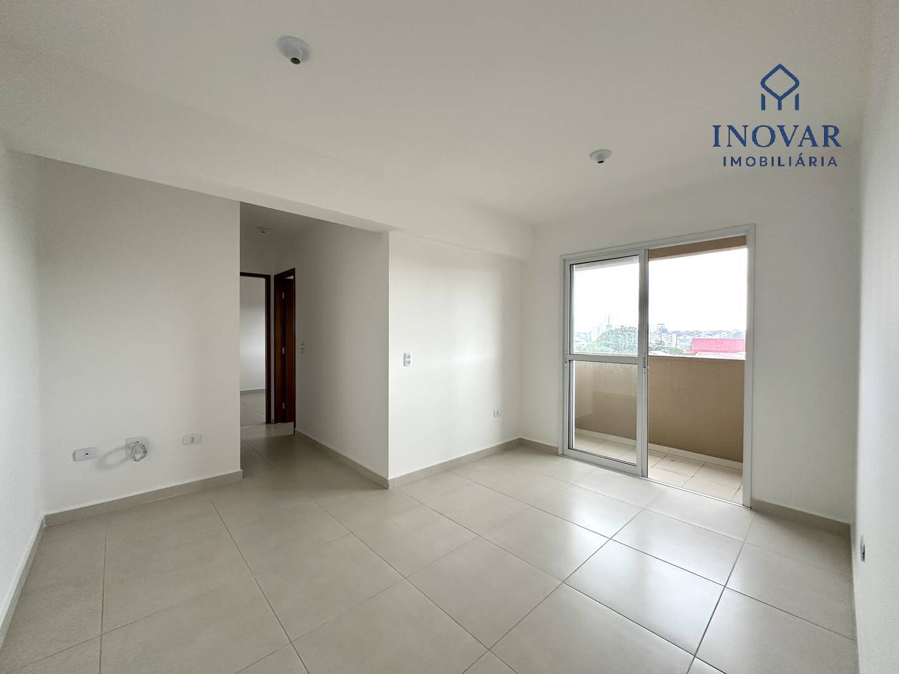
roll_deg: -0.8
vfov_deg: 85.7
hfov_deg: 102.1
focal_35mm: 14
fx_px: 364
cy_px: 337
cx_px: 450
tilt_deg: -1.5
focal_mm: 2.22
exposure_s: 1/99
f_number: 2.2
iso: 160
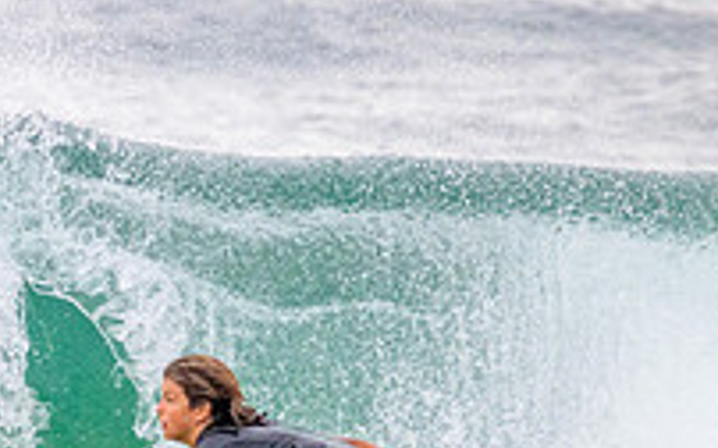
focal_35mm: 2340
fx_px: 45763
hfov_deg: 0.9
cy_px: 539
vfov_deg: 0.6
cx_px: -75
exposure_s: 1/2000
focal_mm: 800
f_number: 11
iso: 4000
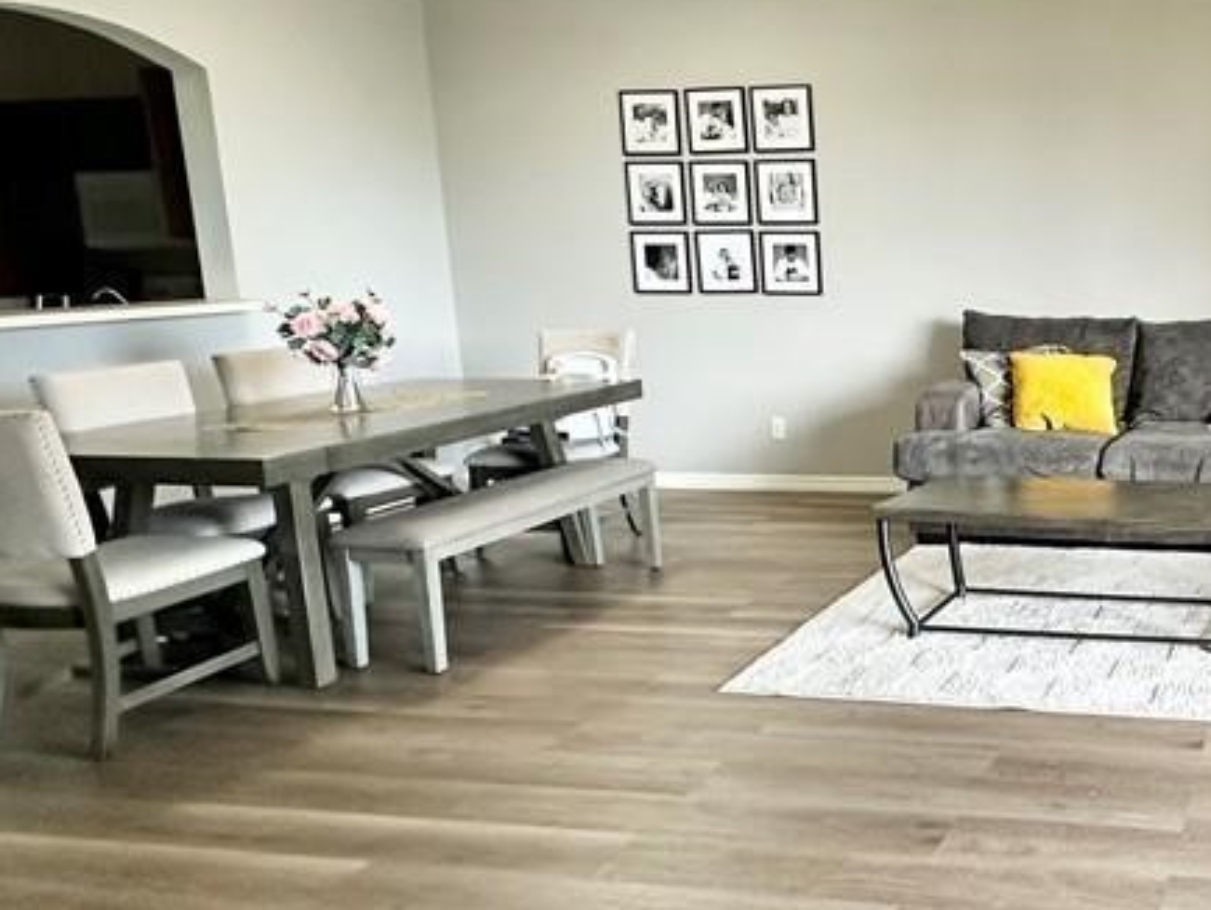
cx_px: 1155
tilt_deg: -9.2
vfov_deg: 43.0
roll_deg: +0.7
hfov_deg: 47.8
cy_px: 427
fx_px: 1155
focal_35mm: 33
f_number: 2.2
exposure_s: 1/60
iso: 250
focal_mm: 2.22
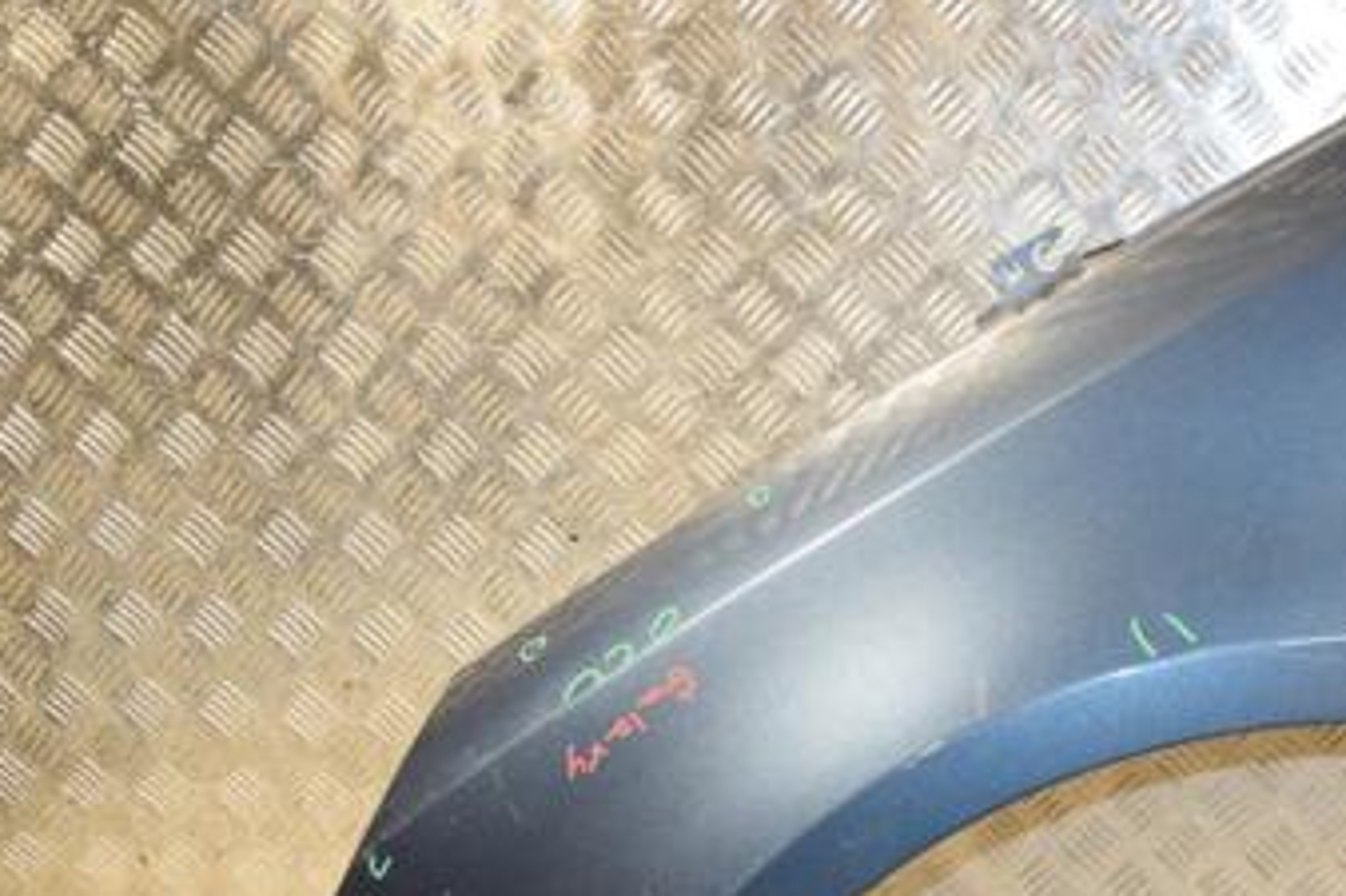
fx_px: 1794
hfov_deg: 38.7
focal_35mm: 48
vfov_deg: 27.5
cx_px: 1167
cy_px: 709
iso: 800
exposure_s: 1/125
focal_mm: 18
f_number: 5
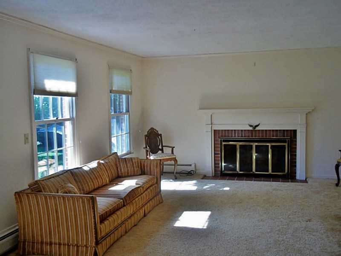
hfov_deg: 51.4
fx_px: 355
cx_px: 170
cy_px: 128
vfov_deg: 39.7
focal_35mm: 36
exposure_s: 1/100
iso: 80
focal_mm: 6.5
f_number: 3.1
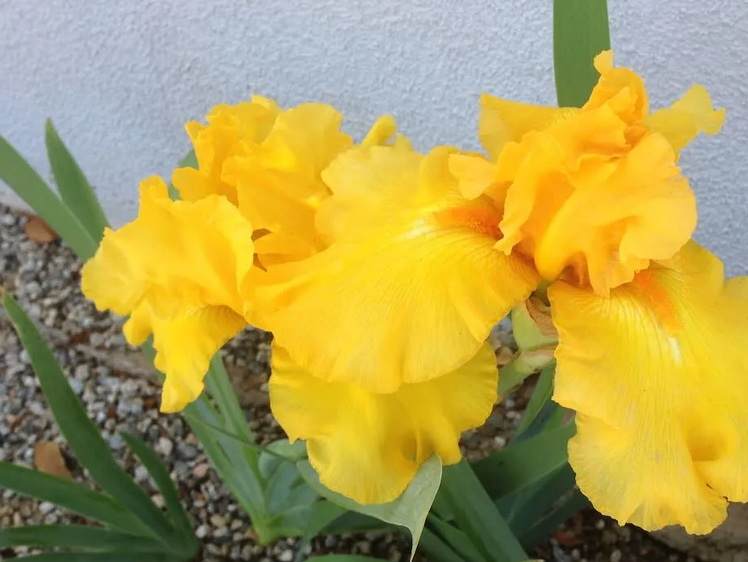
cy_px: 256
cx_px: 411
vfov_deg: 38.6
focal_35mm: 37
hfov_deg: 50.1
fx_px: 800
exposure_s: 1/247
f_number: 2.4
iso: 50
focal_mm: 4.12
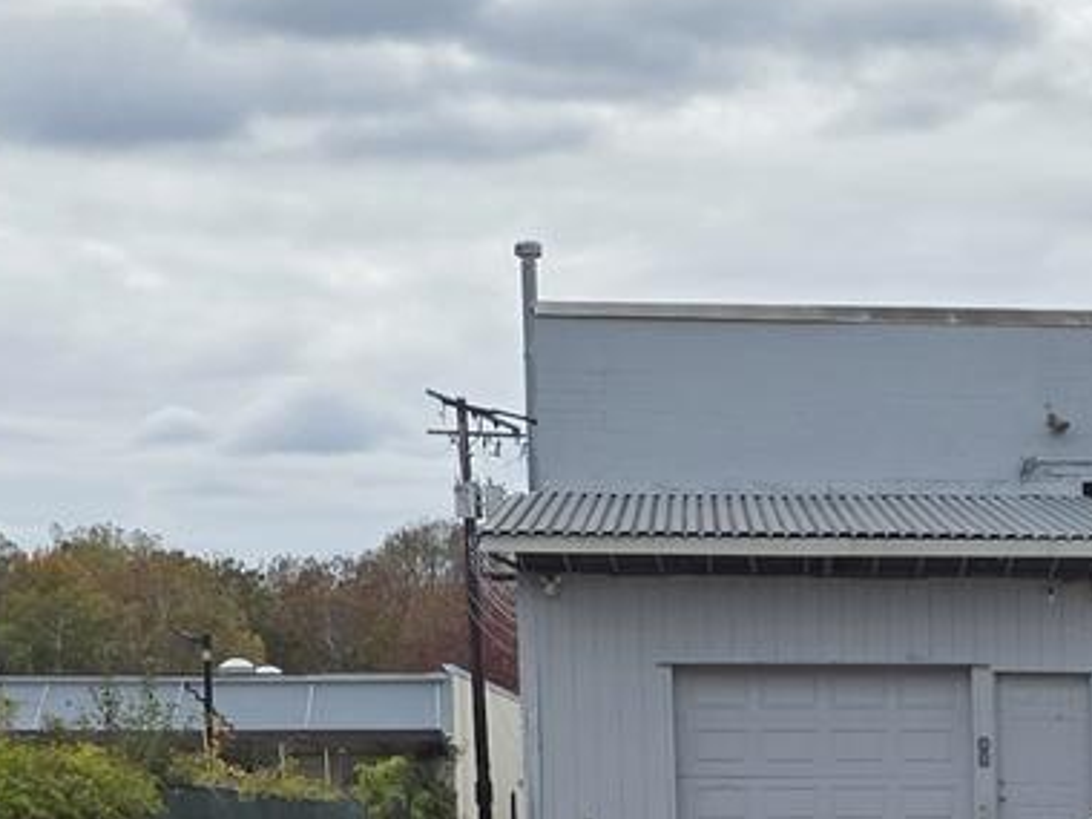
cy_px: 1032
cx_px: 1388
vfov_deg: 11.7
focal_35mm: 124
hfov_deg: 15.2
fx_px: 3912
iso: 80
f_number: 1.7
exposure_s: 1/3177
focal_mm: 6.25
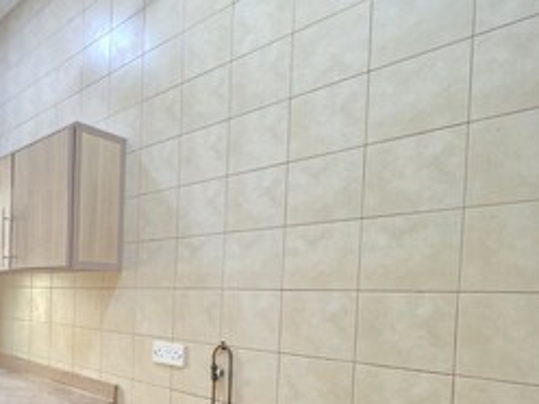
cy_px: 301
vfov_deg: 54.3
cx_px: 58
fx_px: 374
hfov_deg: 60.9
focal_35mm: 24
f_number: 1.9
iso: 400
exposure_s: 1/50
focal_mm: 2.2
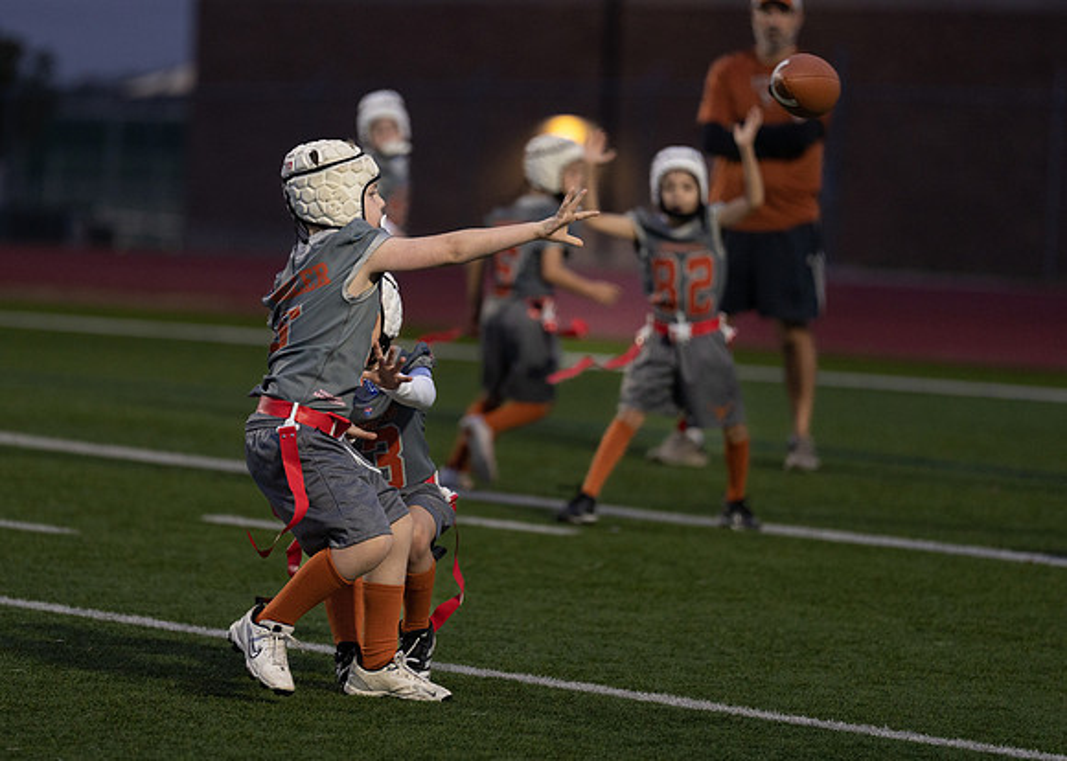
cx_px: 418
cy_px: 343
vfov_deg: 5.7
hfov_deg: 8.0
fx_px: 7648
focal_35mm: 252
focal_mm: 200
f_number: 2.8
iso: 1250
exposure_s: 1/800
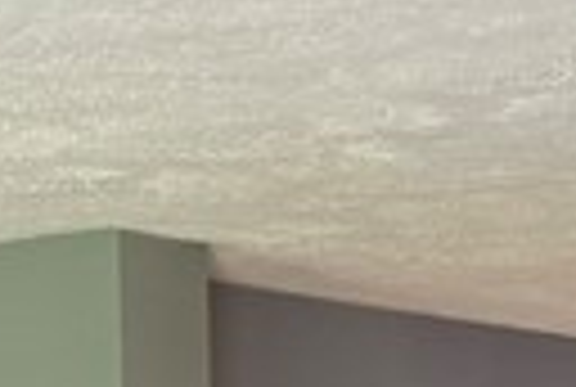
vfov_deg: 6.3
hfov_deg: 10.1
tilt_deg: -5.2
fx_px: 3191
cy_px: 1210
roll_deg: +2.2
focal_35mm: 199
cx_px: -216
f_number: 1.78
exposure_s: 1/60
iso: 250
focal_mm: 6.76
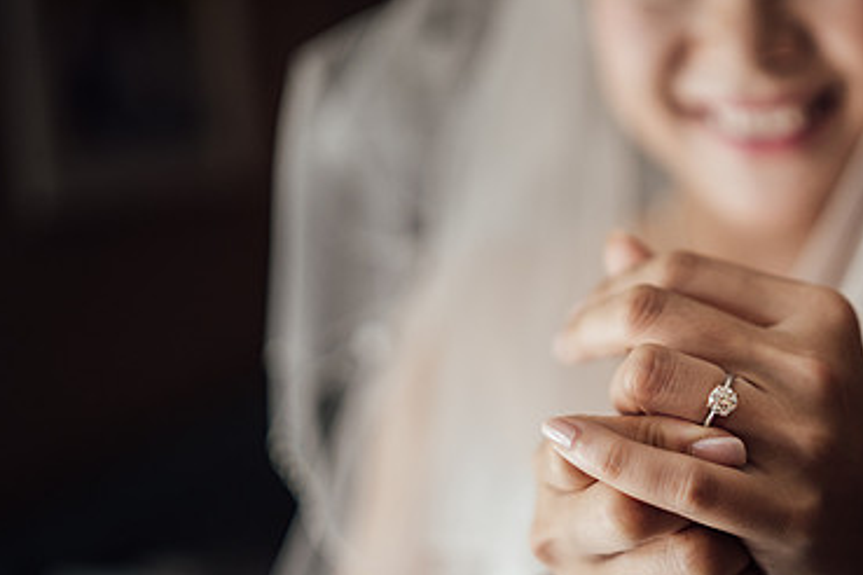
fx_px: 1318
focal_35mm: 55
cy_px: 335
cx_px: 629
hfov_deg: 35.6
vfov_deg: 24.6
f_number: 1.4
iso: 320
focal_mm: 35
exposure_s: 1/800
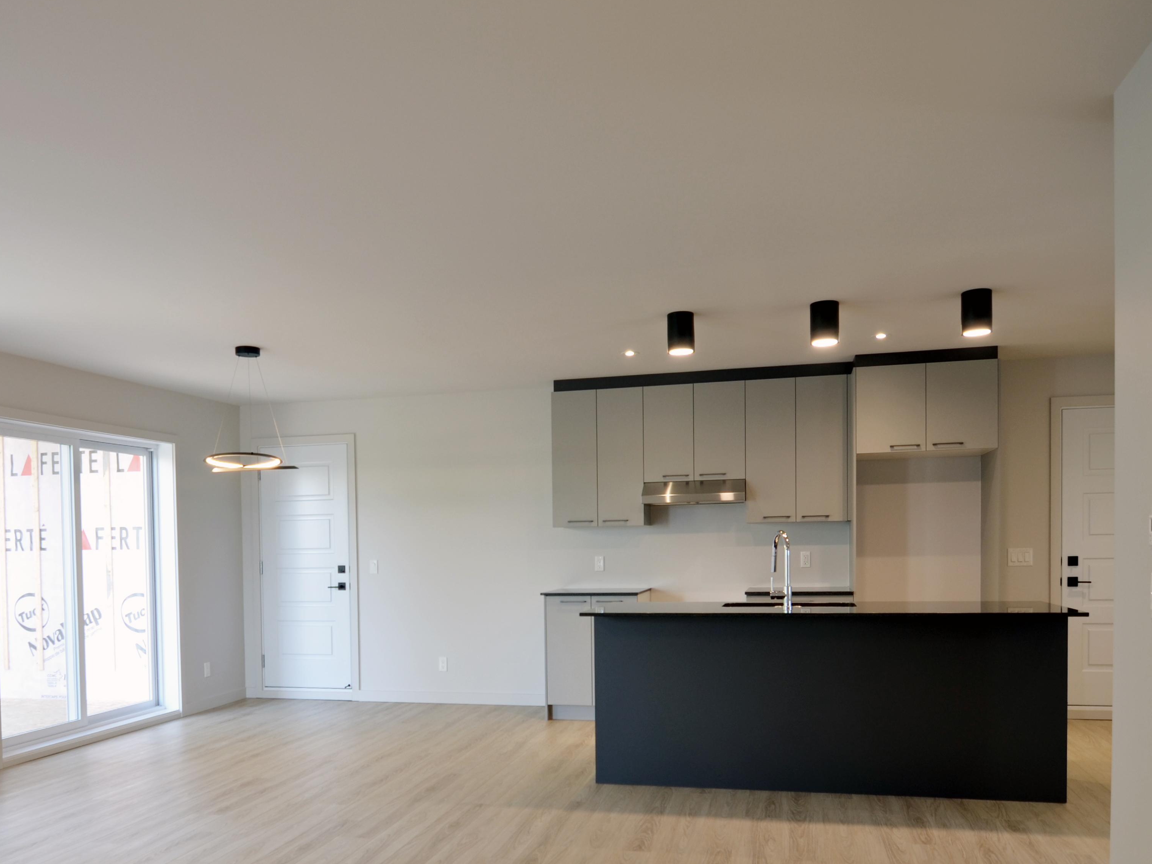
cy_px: 543
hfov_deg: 65.9
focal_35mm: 26
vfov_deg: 52.9
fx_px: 858
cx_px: 380
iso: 100
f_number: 2.8
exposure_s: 1/30
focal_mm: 11
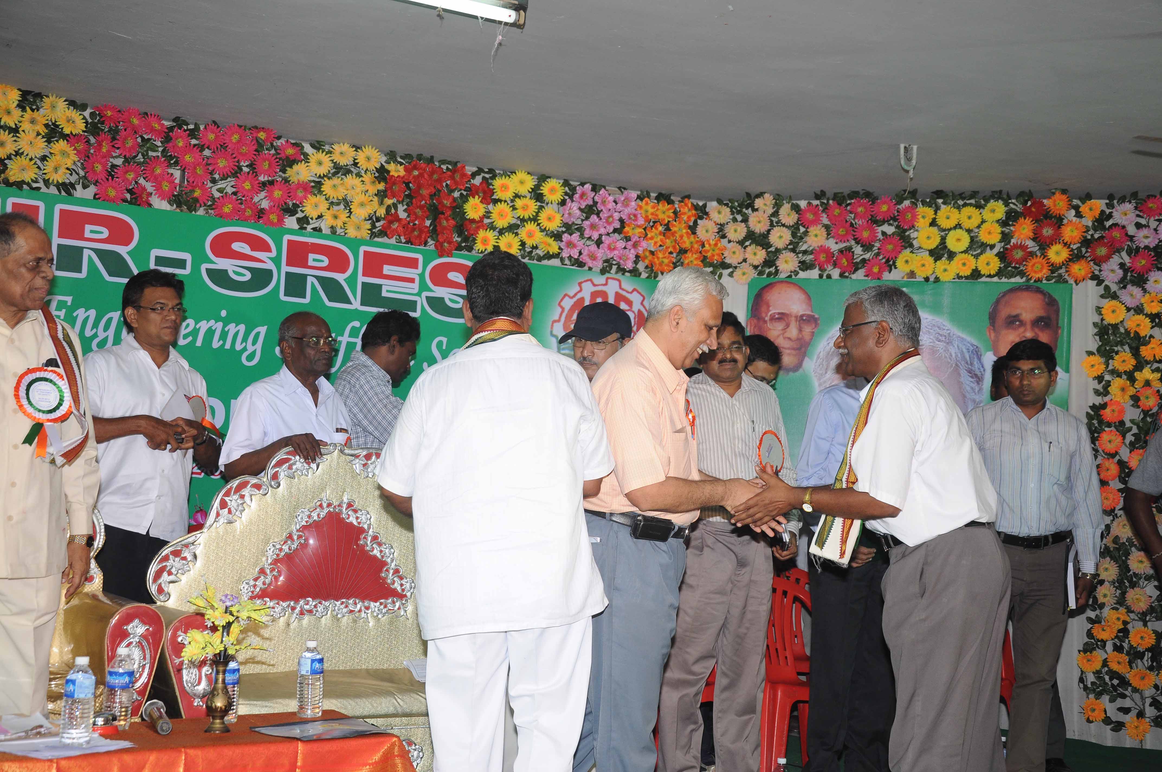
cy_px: 386
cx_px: 581
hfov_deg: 41.2
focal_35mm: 48
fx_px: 1547
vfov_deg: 28.0
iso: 400
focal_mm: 32
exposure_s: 1/125
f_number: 6.3
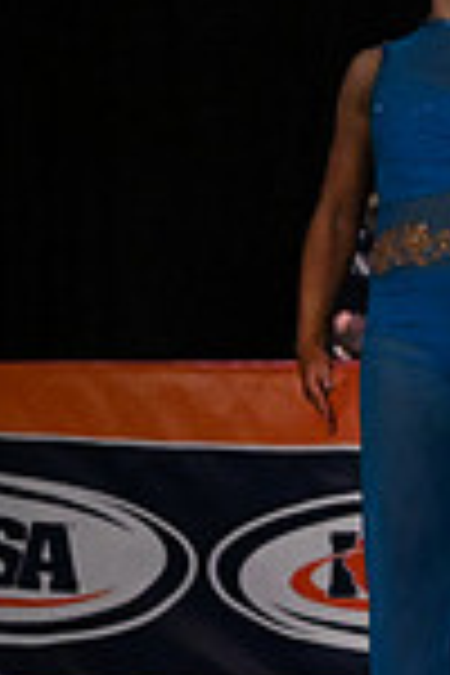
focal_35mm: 637
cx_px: 1184
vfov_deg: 3.2
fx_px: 11943
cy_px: 450
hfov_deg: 2.1
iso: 6400
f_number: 4
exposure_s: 1/1000
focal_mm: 110
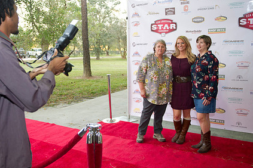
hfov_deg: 51.4
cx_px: 97
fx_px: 260
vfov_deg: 35.8
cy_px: 64
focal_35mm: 37
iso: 640
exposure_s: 1/100
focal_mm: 27
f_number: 2.8
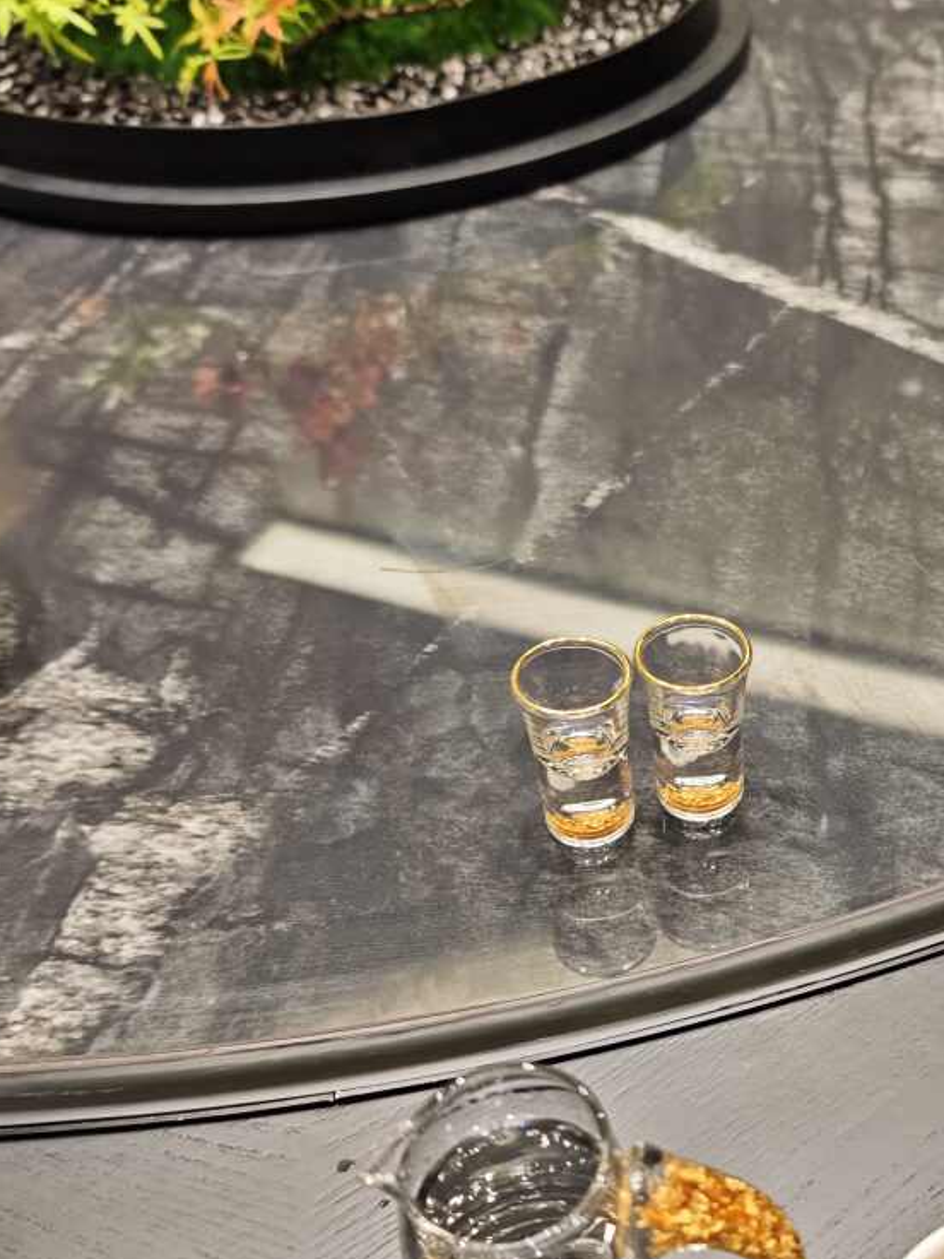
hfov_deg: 34.8
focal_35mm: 40
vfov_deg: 46.5
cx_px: 766
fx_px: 1454
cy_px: 765
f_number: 1.44
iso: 160
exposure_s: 1/100
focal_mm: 6.68
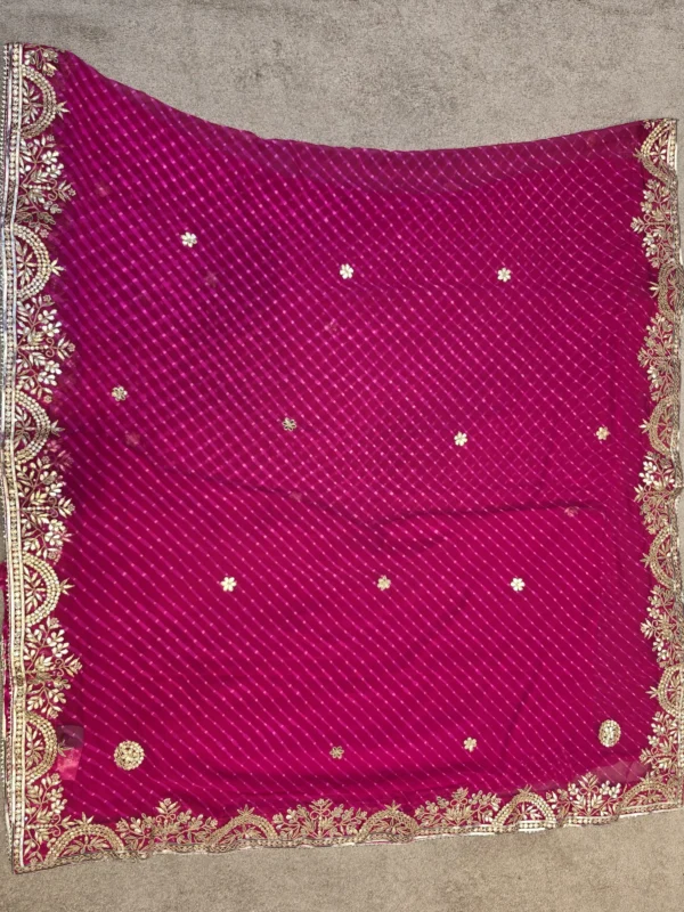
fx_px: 606
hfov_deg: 58.9
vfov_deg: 73.9
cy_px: 456
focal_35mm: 23
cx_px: 342
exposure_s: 1/100
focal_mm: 6.3
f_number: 1.7
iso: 12
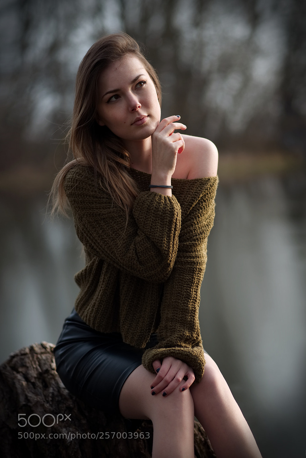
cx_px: 153
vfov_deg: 23.9
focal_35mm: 85
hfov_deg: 16.1
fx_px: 1083
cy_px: 229
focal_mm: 85
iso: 160
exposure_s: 1/1250
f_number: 2
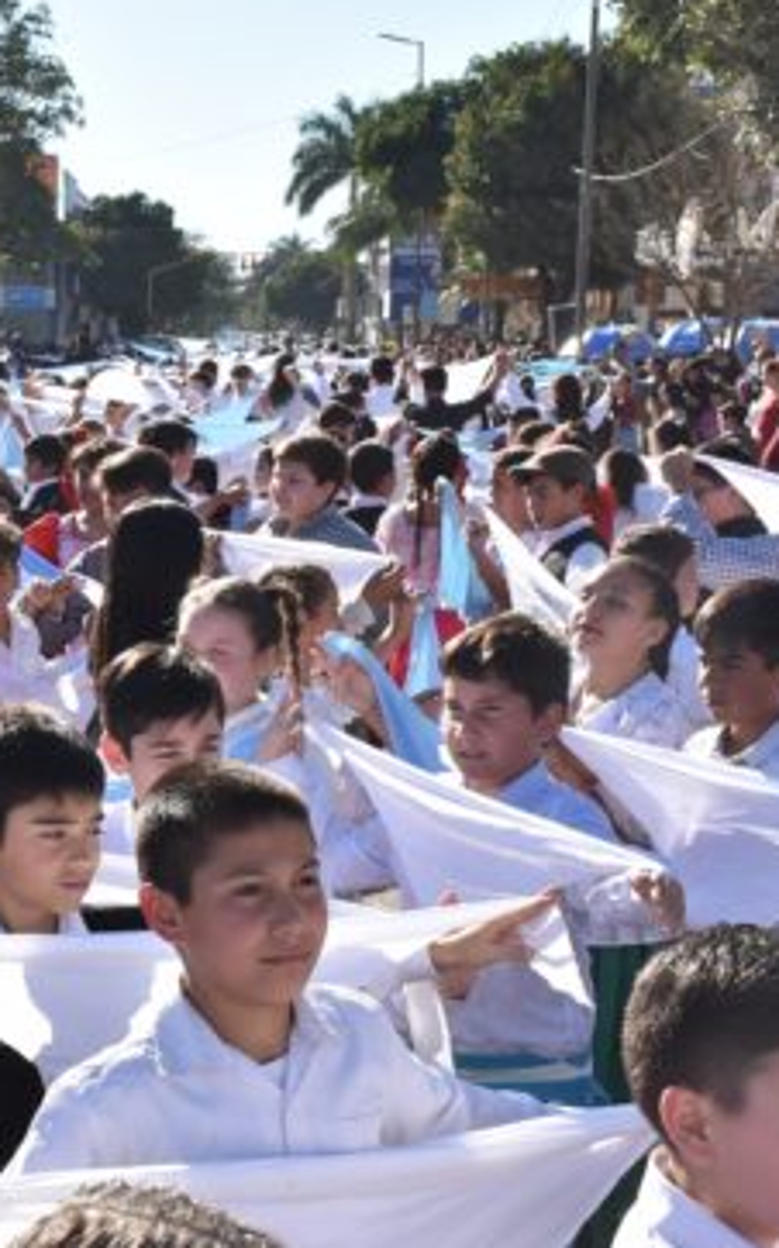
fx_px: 2444
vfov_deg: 28.6
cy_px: 600
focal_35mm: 72
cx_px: -48
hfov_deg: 17.6
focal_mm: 27
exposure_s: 1/500
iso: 500
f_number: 11
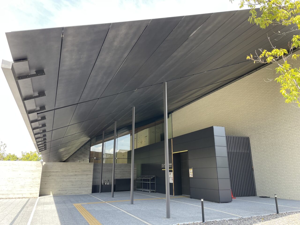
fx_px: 225
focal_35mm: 26
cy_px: 112
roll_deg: +1.0
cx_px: 150
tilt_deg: +14.9
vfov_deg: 53.1
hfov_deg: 67.3
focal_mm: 4.2
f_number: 1.6
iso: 32
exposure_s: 1/262
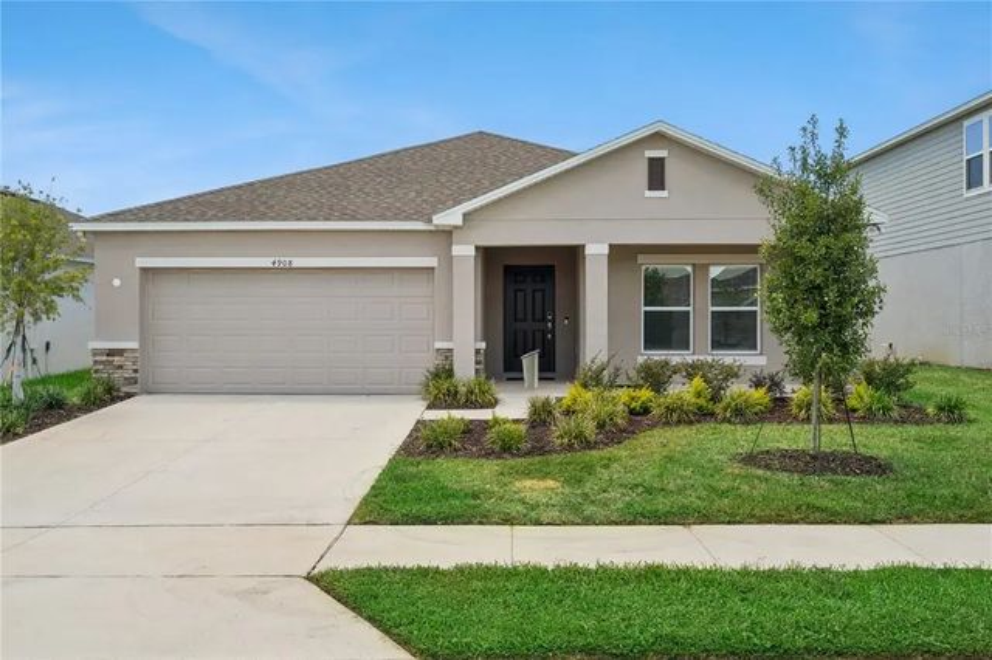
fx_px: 964
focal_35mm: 35
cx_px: 496
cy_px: 330
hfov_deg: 54.5
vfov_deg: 37.8
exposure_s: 1/400
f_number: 9
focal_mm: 35
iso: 400
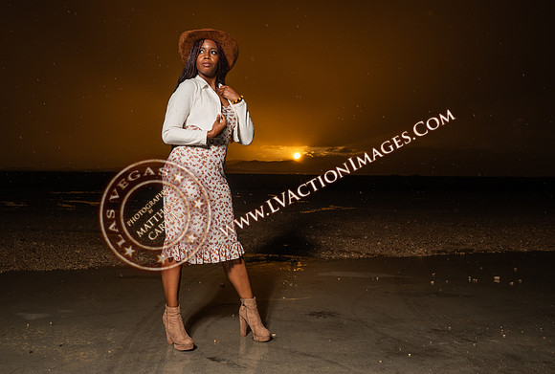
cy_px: 188
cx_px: 251
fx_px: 540
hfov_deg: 54.3
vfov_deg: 38.2
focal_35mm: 35
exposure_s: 1/160
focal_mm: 32
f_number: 7.1
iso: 100
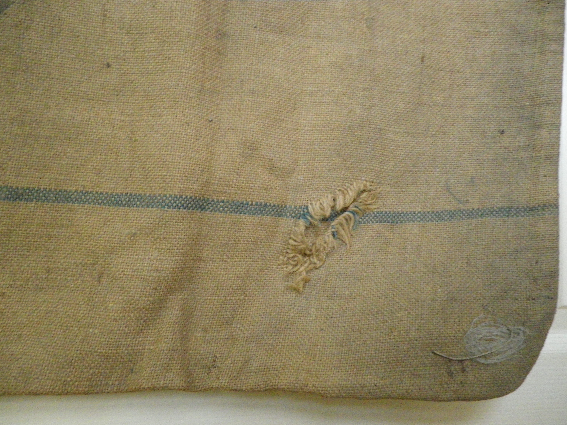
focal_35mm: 28
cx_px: 284
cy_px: 212
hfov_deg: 63.4
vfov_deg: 49.7
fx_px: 459
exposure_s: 1/25
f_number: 2.6
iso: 800
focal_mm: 4.9
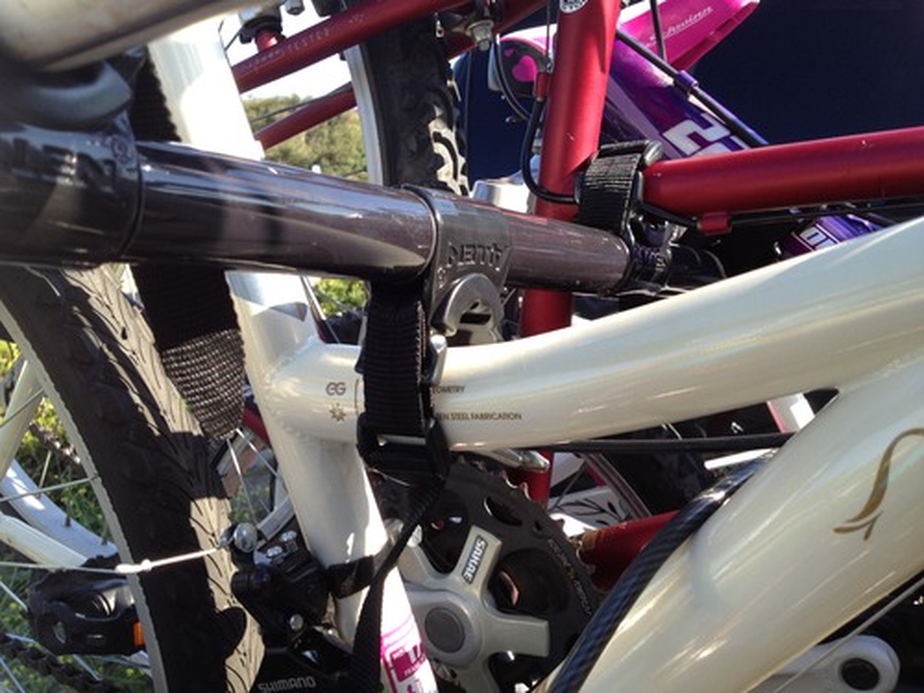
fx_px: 934
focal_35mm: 35
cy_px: 346
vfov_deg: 40.7
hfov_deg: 52.6
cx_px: 462
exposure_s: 1/289
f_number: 2.4
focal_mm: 4.28
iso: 64
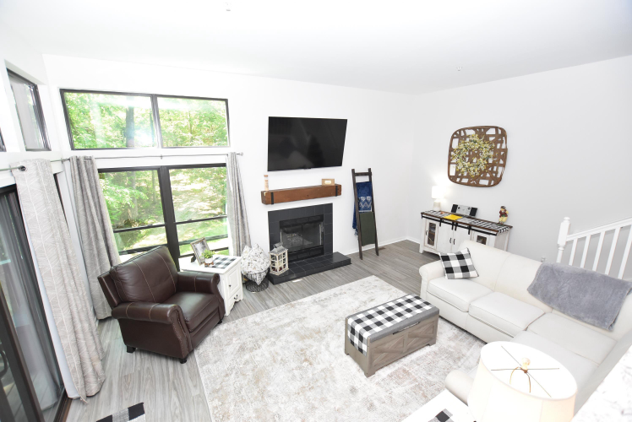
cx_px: 316
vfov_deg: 77.4
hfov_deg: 100.3
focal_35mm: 15
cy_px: 211
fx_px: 264
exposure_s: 1/160
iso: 800
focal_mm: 10
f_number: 3.5
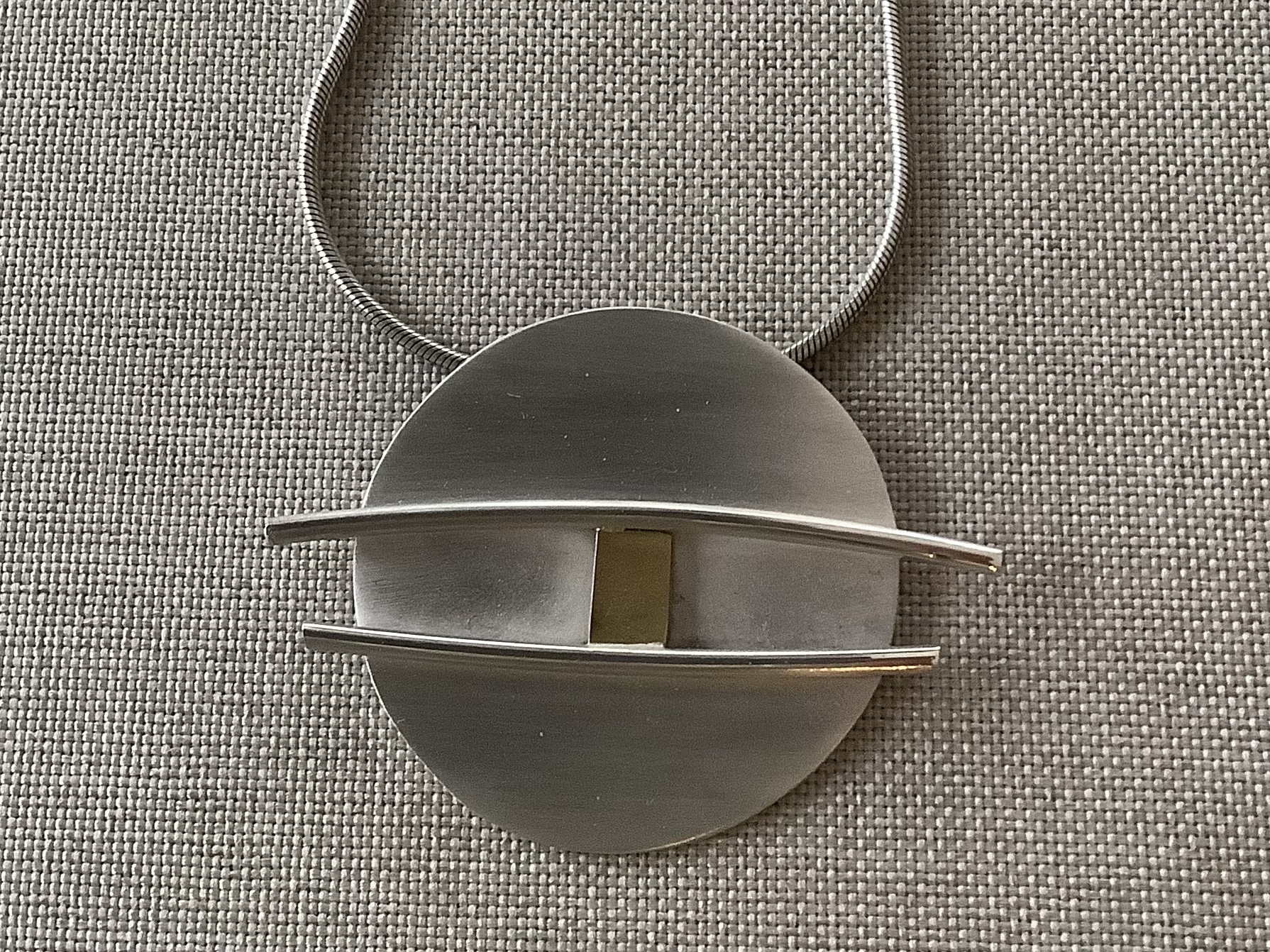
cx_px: 635
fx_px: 1137
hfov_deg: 58.4
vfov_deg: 45.4
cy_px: 476
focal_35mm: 31
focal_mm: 3.3
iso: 400
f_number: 2.4
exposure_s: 1/30
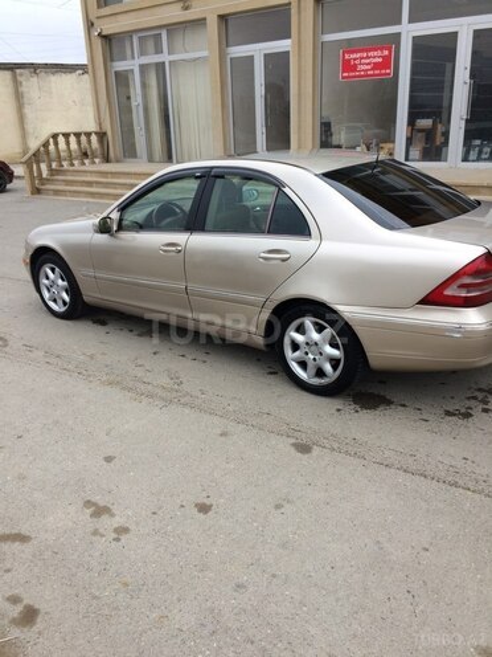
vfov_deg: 61.7
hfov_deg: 48.2
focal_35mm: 29
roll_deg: +2.9
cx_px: 246
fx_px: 550
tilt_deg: -21.5
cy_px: 328
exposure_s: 1/107
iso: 32
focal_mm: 4.15
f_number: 2.2
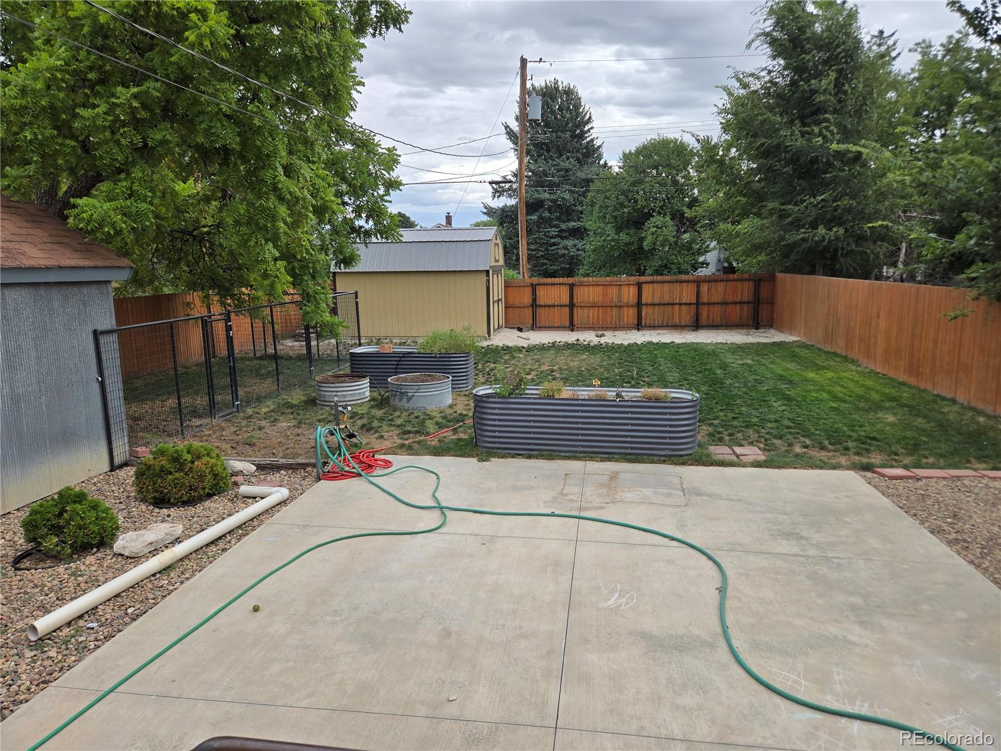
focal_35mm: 23
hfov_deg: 73.9
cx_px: 500
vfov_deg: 58.9
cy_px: 376
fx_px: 665
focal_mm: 5.4
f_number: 1.8
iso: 25
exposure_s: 1/1093
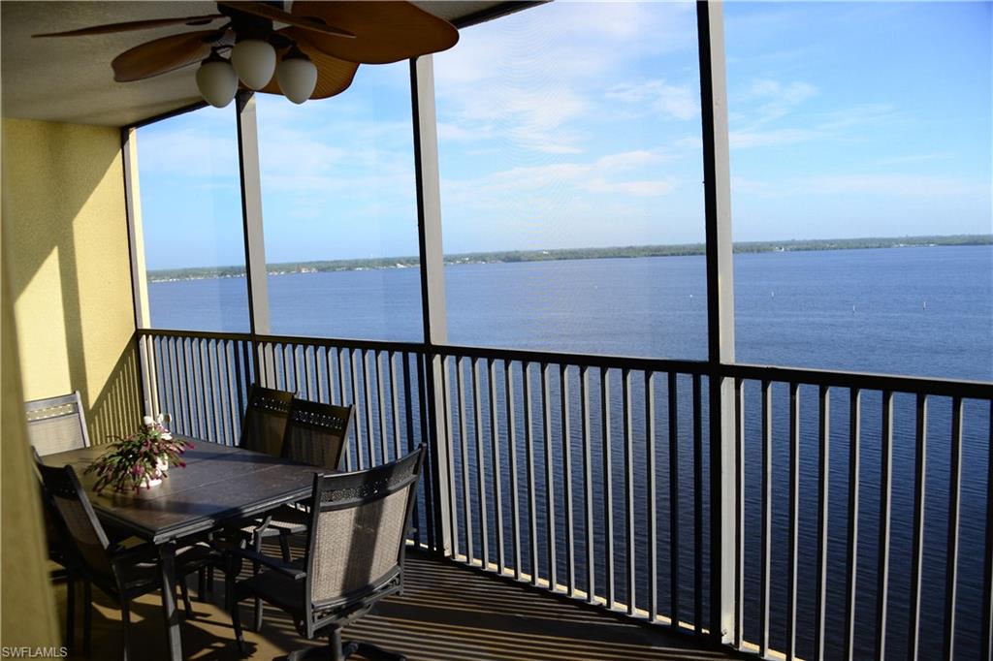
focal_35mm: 28
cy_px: 330
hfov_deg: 65.5
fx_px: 772
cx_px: 496
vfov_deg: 46.4
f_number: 5.6
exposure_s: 1/200
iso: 100
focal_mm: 28
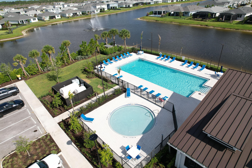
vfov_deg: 57.2
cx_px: 126
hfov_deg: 78.6
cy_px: 84
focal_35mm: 22
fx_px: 154
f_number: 2.8
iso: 100
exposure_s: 1/160
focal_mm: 8.4
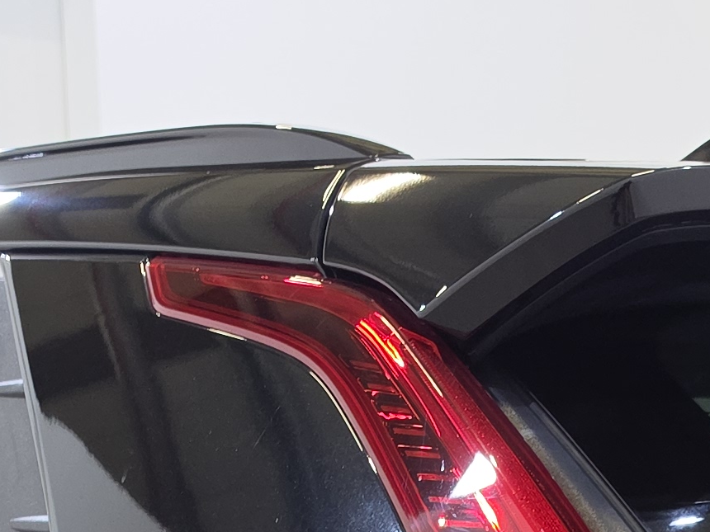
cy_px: 1169
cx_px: 563
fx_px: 2195
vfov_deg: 11.9
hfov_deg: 18.2
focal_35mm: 107
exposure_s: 1/100
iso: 160
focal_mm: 6.5
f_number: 1.4
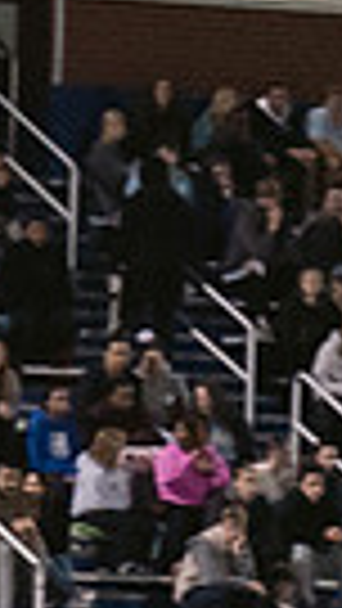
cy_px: 985
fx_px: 12922
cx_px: 1512
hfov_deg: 1.5
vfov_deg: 2.7
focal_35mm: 802
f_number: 4
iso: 2500
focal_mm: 70
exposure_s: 1/160
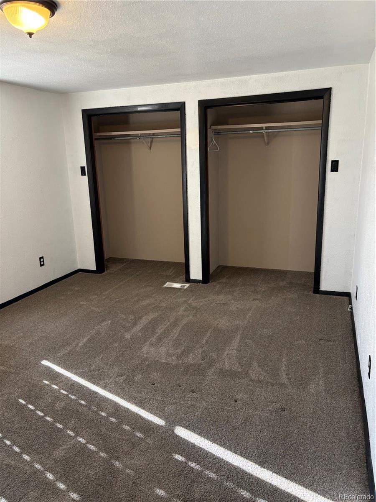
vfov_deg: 67.3
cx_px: 188
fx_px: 377
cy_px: 251
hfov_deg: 53.1
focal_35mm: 26
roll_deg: +1.7
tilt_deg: -13.3
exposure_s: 1/73
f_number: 1.6
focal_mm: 5.96
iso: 125
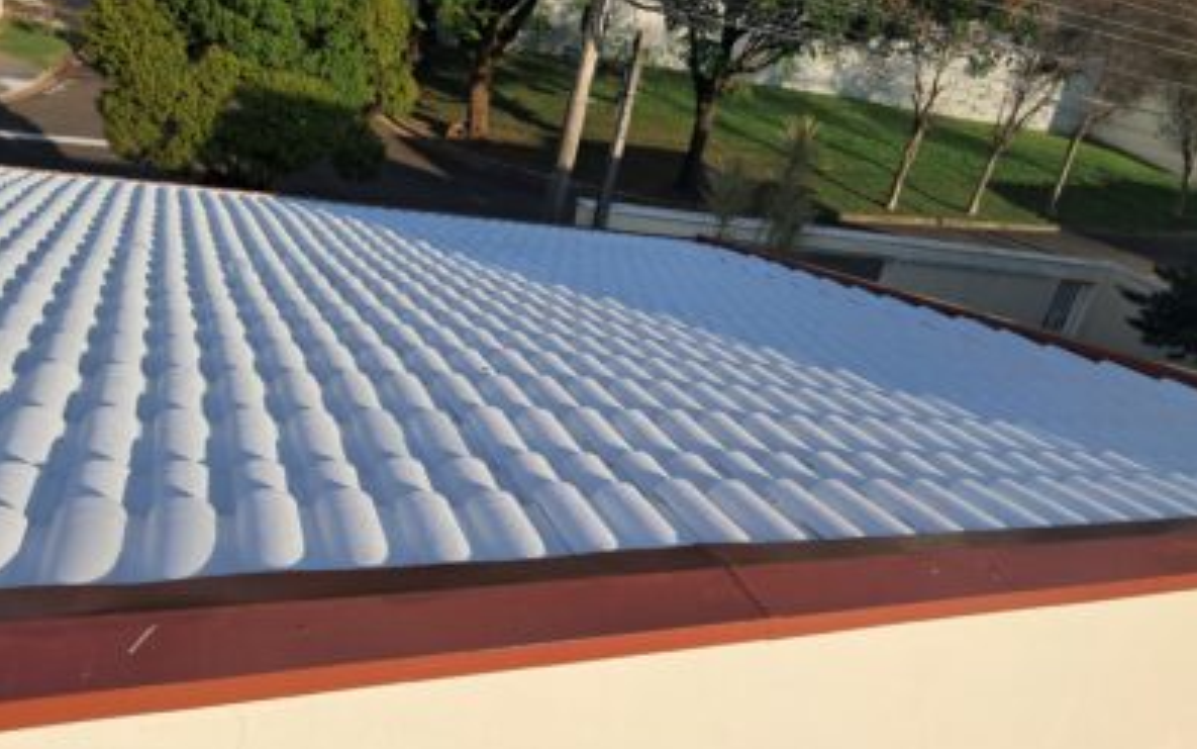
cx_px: 600
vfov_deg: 43.0
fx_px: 946
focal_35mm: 29
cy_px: 303
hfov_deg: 64.6
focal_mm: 4
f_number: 1.8
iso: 50
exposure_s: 1/1117
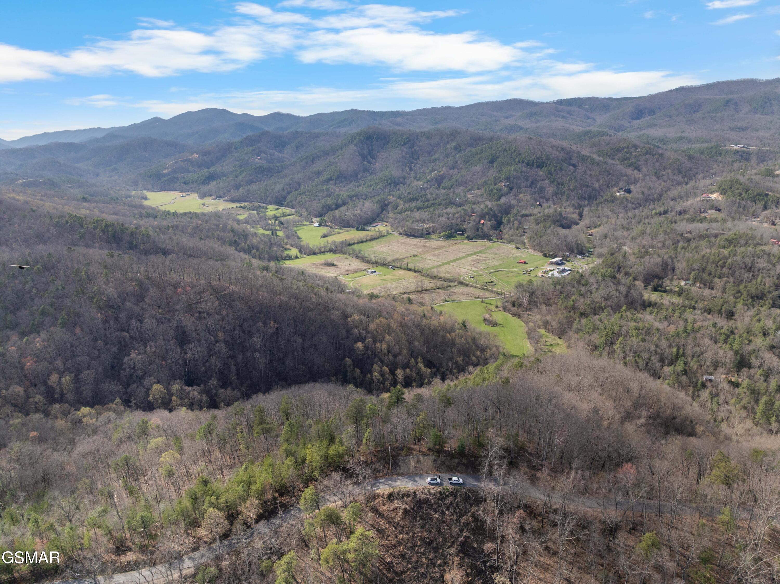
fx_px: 540
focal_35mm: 24
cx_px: 390
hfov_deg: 71.6
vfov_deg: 56.8
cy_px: 292
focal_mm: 12.29
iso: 150
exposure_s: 1/100
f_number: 2.8
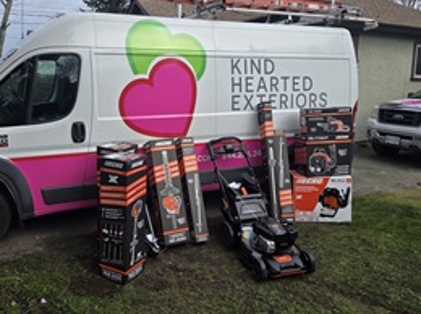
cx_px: 168
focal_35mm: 31
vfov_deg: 45.2
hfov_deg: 58.0
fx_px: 376
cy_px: 138
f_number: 1.8
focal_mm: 5.4
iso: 80
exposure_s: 1/3168
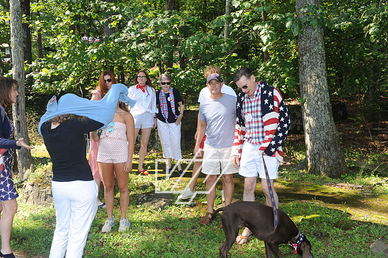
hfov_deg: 54.5
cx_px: 194
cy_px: 129
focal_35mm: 35
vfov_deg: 37.8
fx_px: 377
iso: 320
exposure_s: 1/160
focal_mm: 35
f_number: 6.3
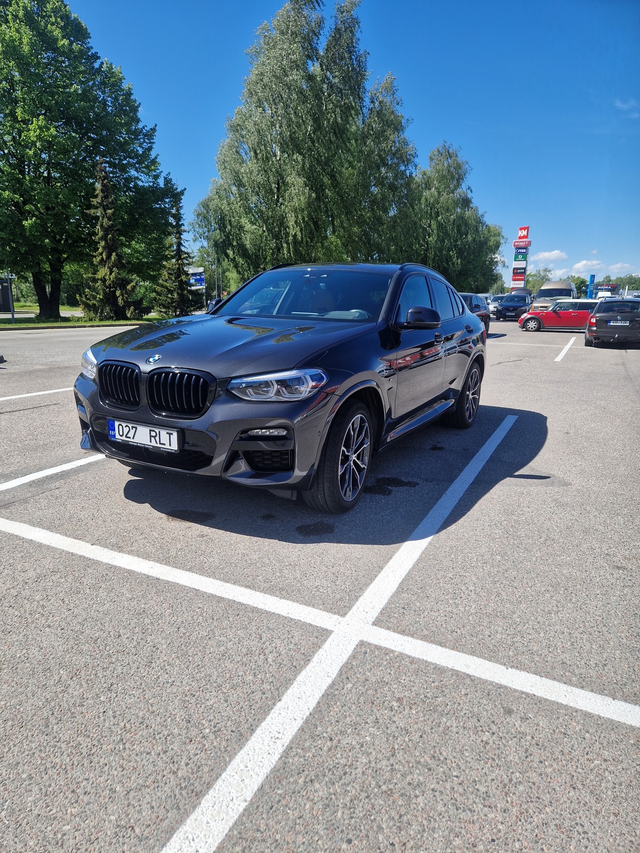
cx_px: 320
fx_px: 567
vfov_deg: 73.9
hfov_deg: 58.9
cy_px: 426
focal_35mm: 23
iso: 50
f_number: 1.8
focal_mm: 5.4
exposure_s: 1/1324
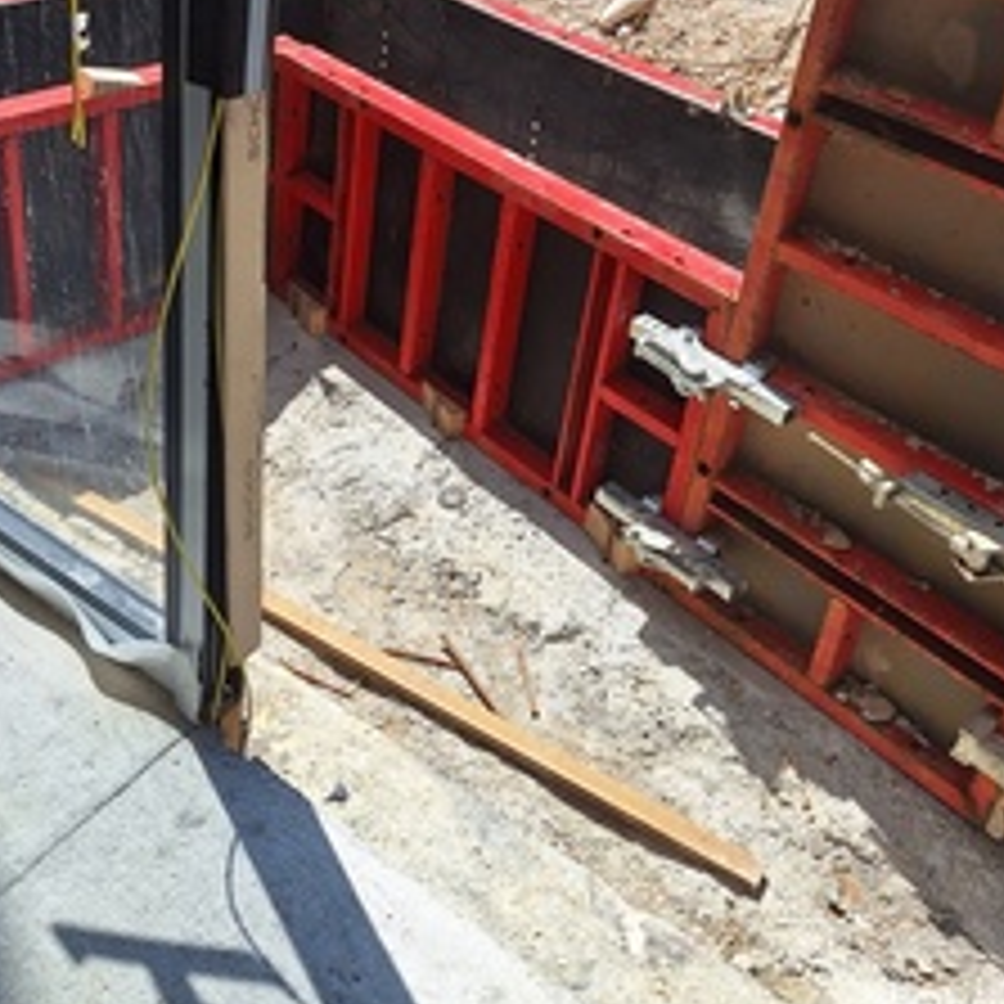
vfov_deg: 40.3
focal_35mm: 41
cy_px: 311
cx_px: 243
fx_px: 1345
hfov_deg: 39.7
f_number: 1.8
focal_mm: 5.54
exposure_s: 1/3333
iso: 40
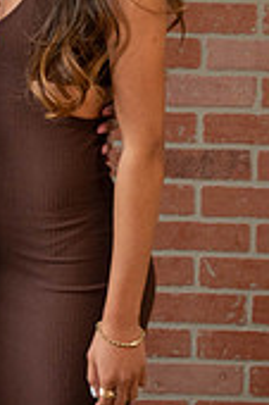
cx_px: -36
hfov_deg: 10.0
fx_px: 1516
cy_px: 0
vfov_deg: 14.9
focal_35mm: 135
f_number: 5.6
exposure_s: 1/80
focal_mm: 51
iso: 1600
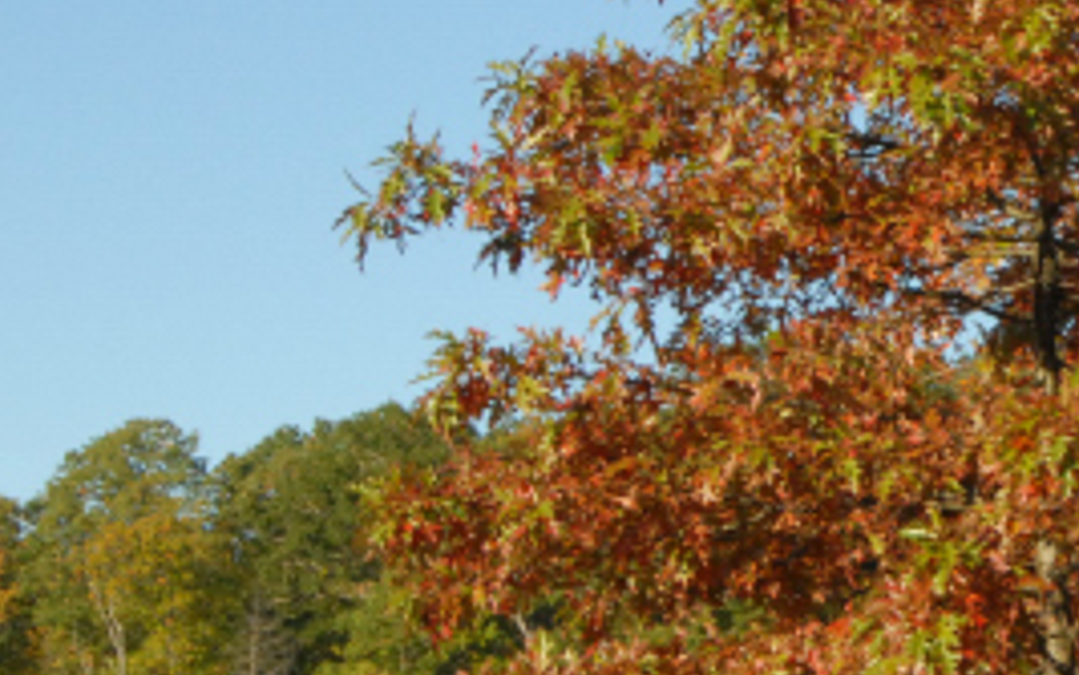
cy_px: 360
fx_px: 4722
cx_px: 1067
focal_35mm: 161
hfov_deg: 12.9
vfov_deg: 8.2
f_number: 13
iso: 800
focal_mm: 35
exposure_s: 1/640
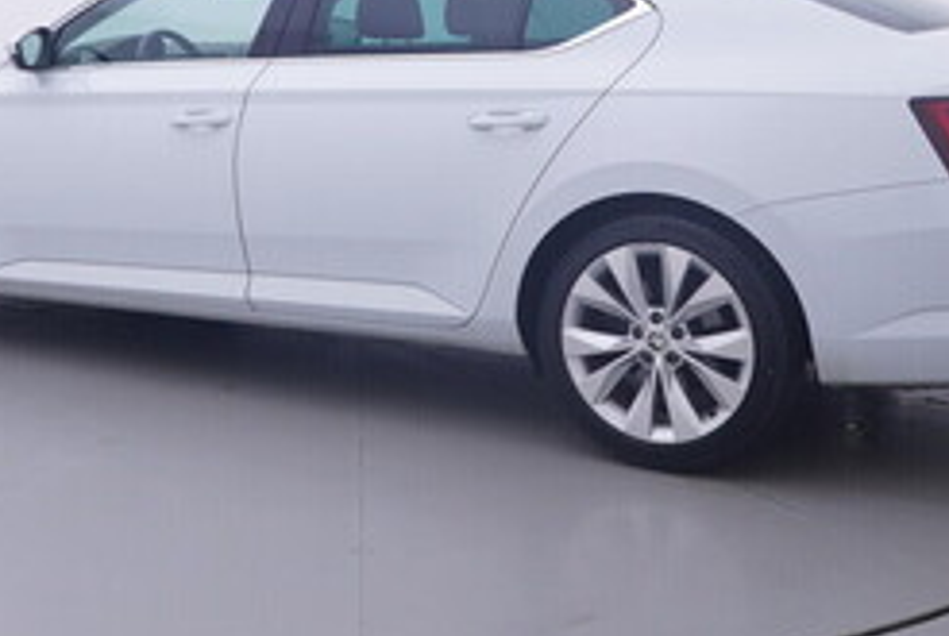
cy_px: 64
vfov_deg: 26.2
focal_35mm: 50
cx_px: 415
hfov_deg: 39.4
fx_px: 1323
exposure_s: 1/80
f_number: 5
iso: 200
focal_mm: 15
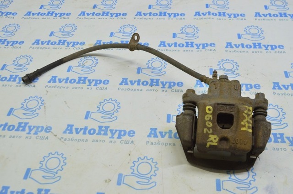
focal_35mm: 38
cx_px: 146
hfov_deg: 51.3
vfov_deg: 35.4
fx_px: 305
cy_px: 97
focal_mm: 25
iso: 400
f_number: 5.6
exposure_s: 1/25
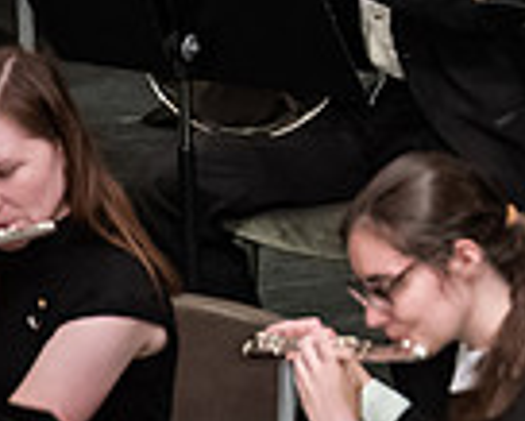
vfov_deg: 1.9
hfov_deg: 2.4
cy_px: 33
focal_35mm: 800
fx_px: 12439
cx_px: 911
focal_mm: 200
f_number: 3.2
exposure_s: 1/250
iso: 3200
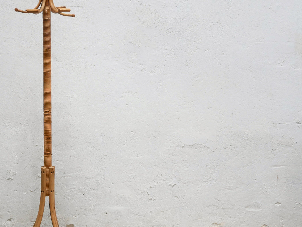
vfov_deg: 22.6
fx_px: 567
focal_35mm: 65
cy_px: 113
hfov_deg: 29.4
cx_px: 82
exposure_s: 1/60
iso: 250
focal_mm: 20
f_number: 1.7
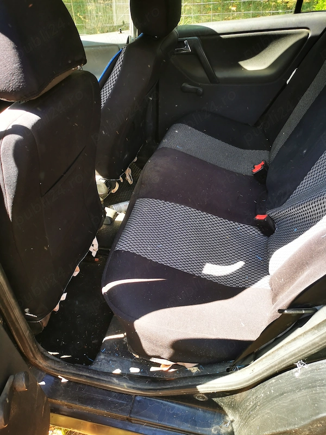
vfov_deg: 65.3
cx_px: 163
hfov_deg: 51.4
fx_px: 339
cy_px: 218
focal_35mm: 27
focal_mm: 5.58
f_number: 1.8
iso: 50
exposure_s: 1/117
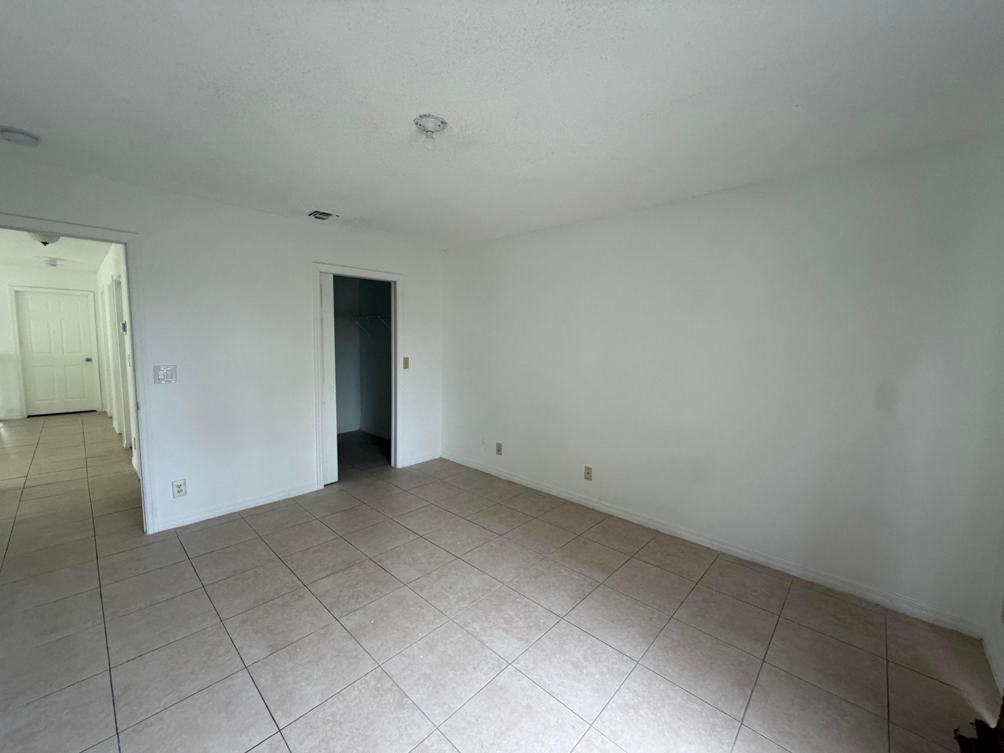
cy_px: 376
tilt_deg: -4.5
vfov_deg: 85.7
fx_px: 406
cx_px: 502
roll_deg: -1.5
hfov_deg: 102.1
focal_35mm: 14
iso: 160
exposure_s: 1/121
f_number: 2.2
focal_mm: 2.22
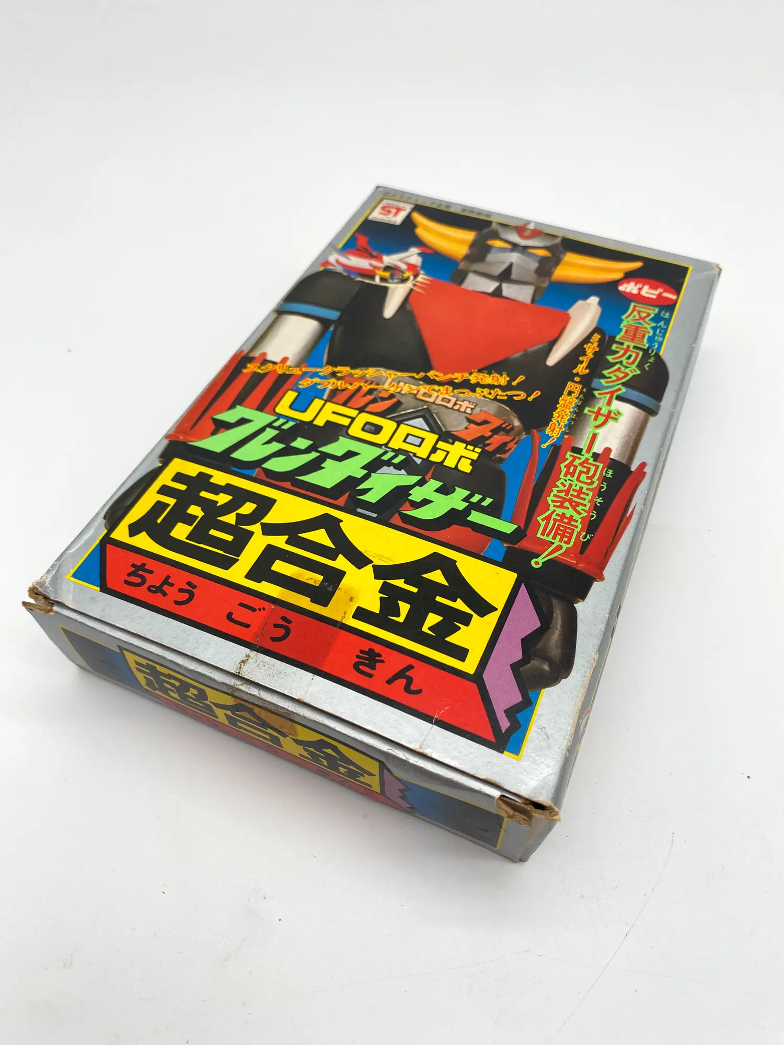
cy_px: 522
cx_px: 392
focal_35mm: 26
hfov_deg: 53.1
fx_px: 785
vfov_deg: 67.3
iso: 32
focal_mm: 4.25
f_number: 1.8
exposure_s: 1/200
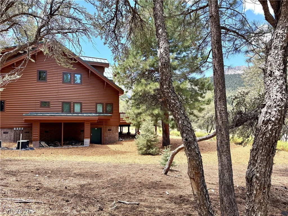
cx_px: 144
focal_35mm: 24
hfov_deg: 71.6
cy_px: 108
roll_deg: +0.7
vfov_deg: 56.8
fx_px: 200
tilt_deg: +4.5
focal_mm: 6.76
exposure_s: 1/376
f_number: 1.78
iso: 80
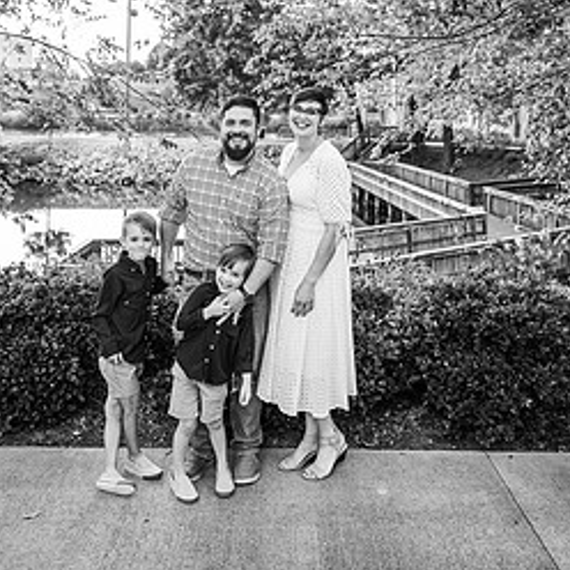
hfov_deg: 44.9
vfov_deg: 42.4
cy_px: 94
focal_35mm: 37
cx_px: 283
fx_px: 689
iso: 320
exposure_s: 1/200
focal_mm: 24
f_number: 3.2
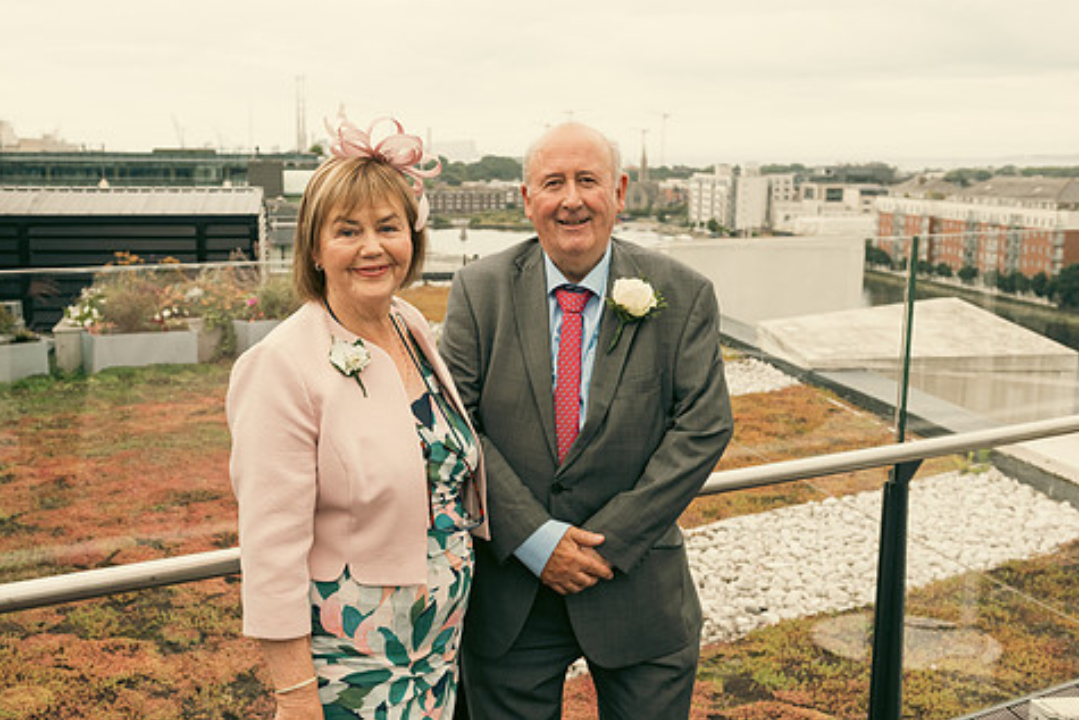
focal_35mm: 44
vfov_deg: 30.5
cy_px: 403
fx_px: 1319
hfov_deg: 44.3
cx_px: 448
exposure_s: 1/250
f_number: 6.3
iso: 320
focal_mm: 36
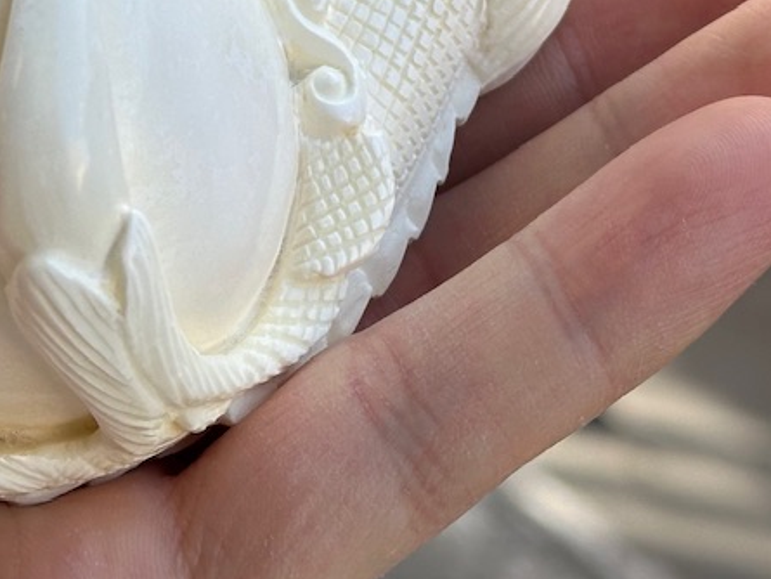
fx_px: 3074
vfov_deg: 10.5
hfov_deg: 14.3
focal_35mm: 138
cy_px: -211
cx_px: 412
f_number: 1.78
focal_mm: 6.86
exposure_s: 1/564
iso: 64
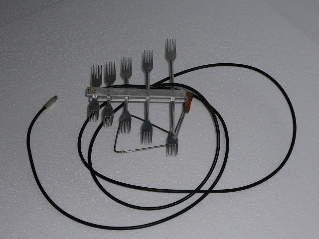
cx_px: 160
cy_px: 120
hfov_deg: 25.7
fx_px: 700
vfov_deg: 19.4
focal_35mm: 76
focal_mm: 9.1
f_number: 3.6
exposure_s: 1/30
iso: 80
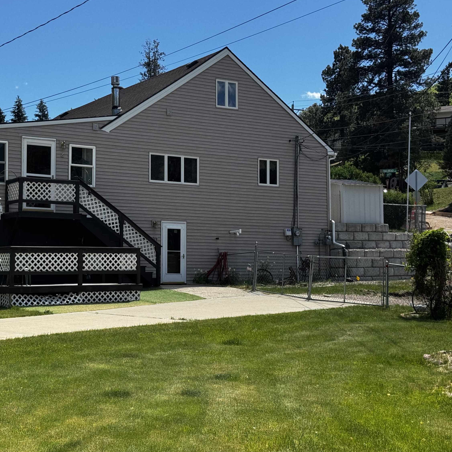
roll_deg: +0.2
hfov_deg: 29.3
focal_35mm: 58
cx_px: 148
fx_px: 857
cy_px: 229
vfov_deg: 29.6
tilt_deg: +3.2
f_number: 1.78
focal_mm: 6.76
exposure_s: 1/2833
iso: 64
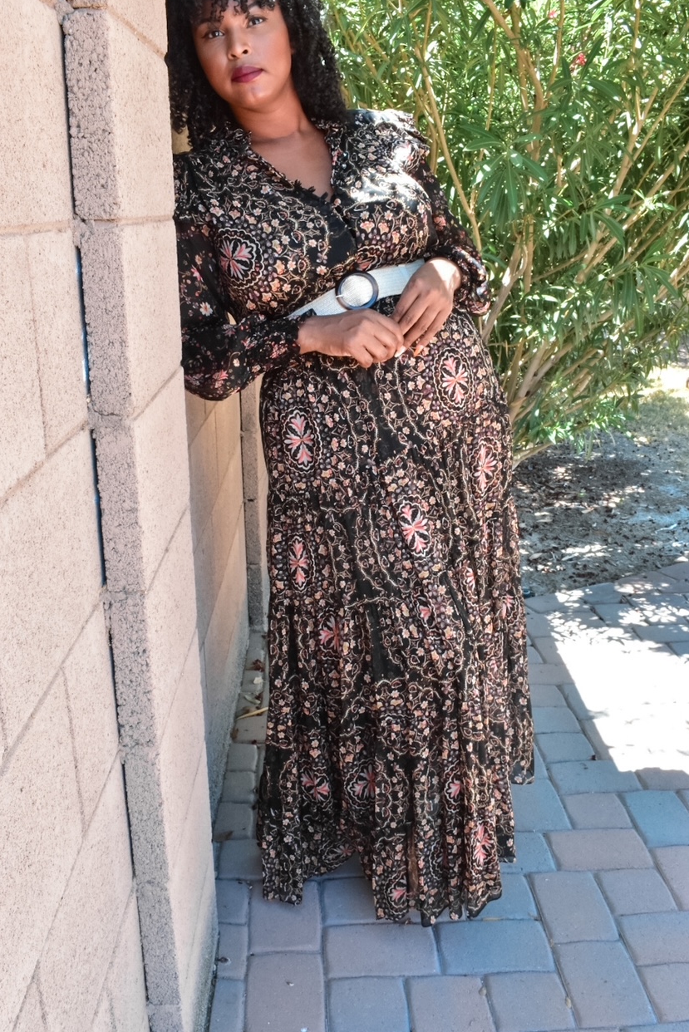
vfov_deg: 55.8
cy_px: 520
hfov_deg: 38.9
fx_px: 975
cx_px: 337
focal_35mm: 34
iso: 1100
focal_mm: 22
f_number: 25
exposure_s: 1/40
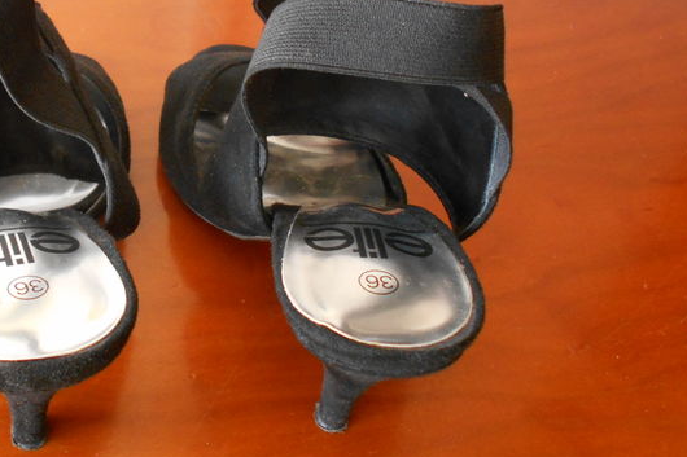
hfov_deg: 37.9
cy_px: 162
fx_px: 973
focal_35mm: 51
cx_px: 167
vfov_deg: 26.4
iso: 360
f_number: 3.2
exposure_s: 1/30
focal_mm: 4.6
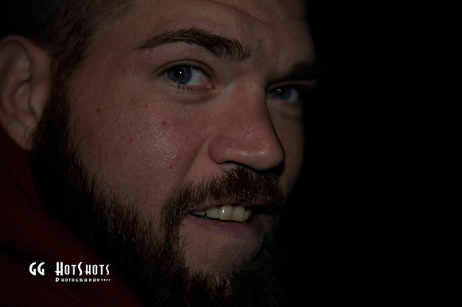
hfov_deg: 28.9
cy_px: 154
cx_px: 231
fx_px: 898
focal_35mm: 70
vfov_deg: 19.4
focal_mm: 70
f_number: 2.8
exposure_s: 1/250
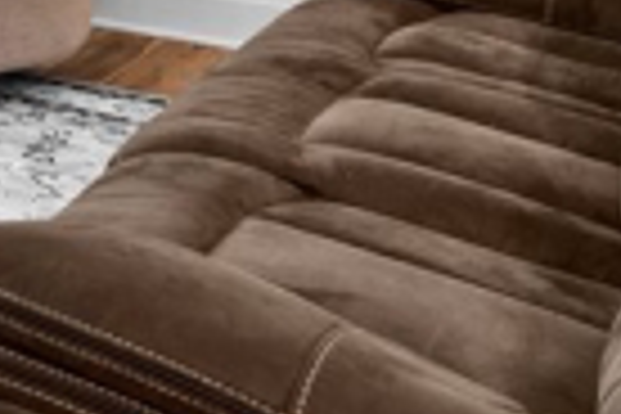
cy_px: -356
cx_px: -659
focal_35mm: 87
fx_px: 1501
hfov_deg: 16.8
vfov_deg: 13.8
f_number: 11
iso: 400
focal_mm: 16
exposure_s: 1/1.25
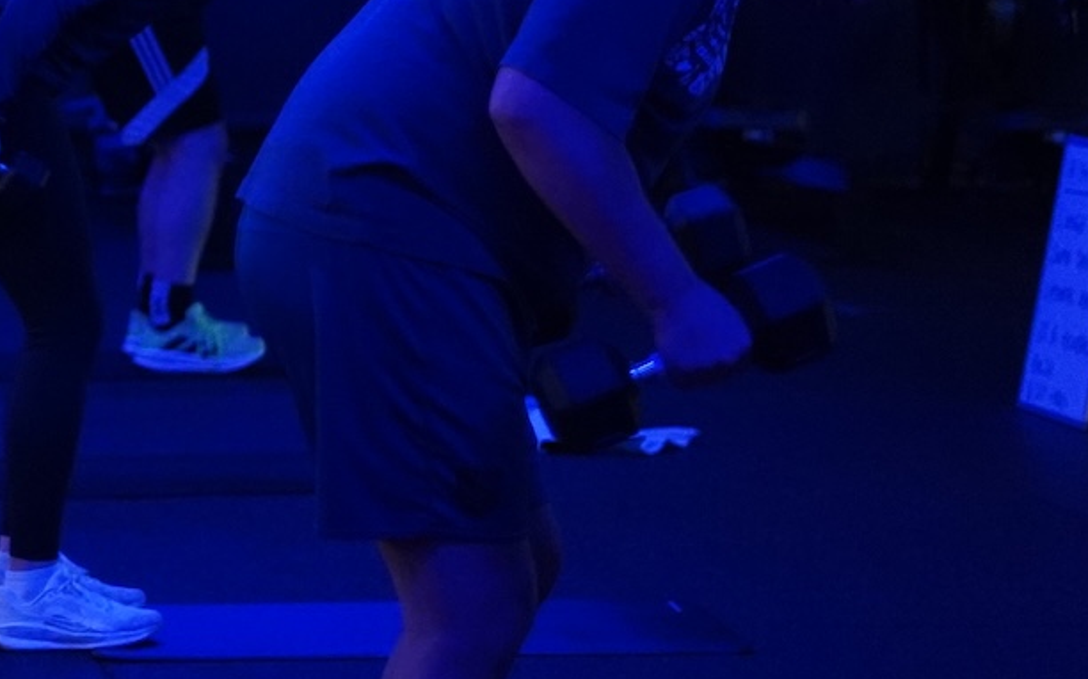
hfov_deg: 12.7
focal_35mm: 160
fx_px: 4743
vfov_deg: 8.1
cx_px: -284
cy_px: -23
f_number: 1.8
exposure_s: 1/200
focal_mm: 50
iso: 6400
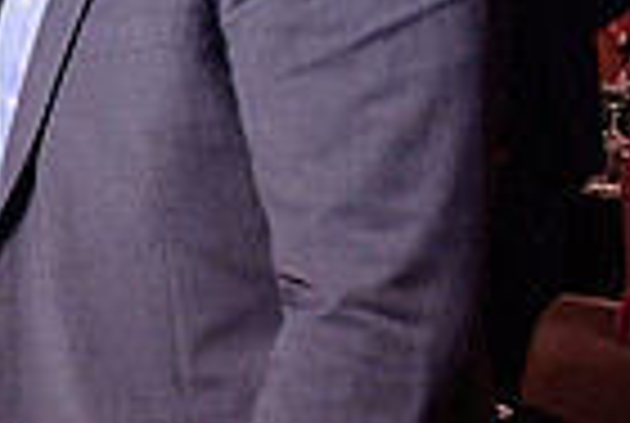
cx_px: -519
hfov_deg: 14.9
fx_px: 2087
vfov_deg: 11.5
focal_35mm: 119
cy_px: 57
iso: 1250
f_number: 4
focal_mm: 26
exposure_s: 1/40
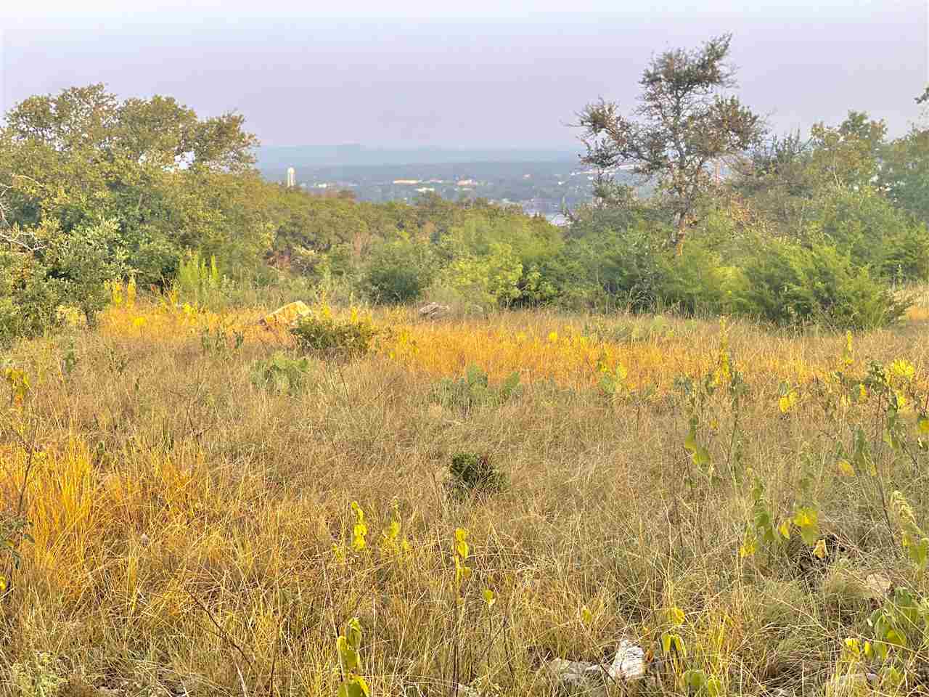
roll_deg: +2.3
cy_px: 348
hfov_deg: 36.8
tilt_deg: -8.4
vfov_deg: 28.0
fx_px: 1396
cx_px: 464
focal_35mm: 52
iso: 25
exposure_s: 1/189
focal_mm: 6
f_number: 2
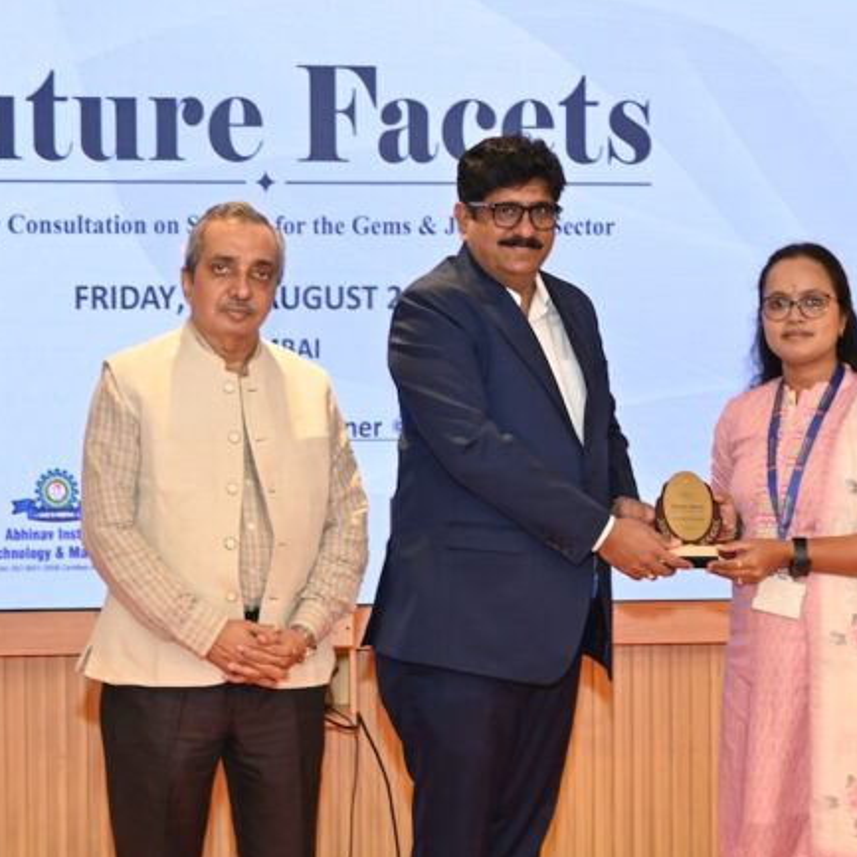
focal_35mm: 75
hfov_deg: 23.0
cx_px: 511
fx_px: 2101
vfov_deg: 23.0
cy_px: 475
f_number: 5.6
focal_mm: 34
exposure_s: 1/100
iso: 1000
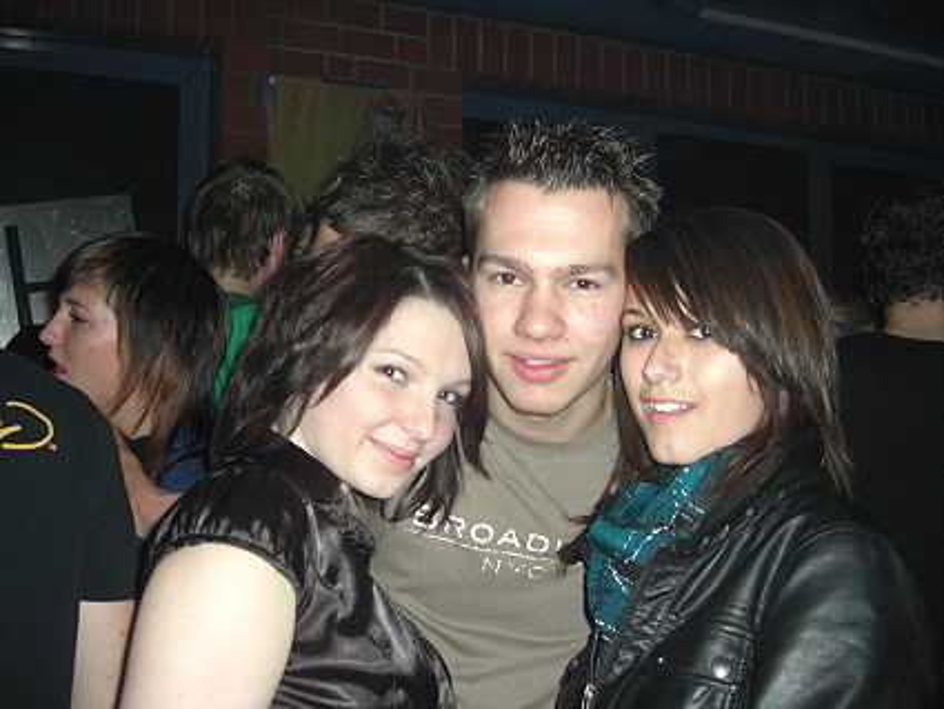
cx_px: 472
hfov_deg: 49.0
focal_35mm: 38
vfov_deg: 37.7
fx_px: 1037
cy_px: 354
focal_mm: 7.9
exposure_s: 1/60
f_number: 2.8
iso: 200
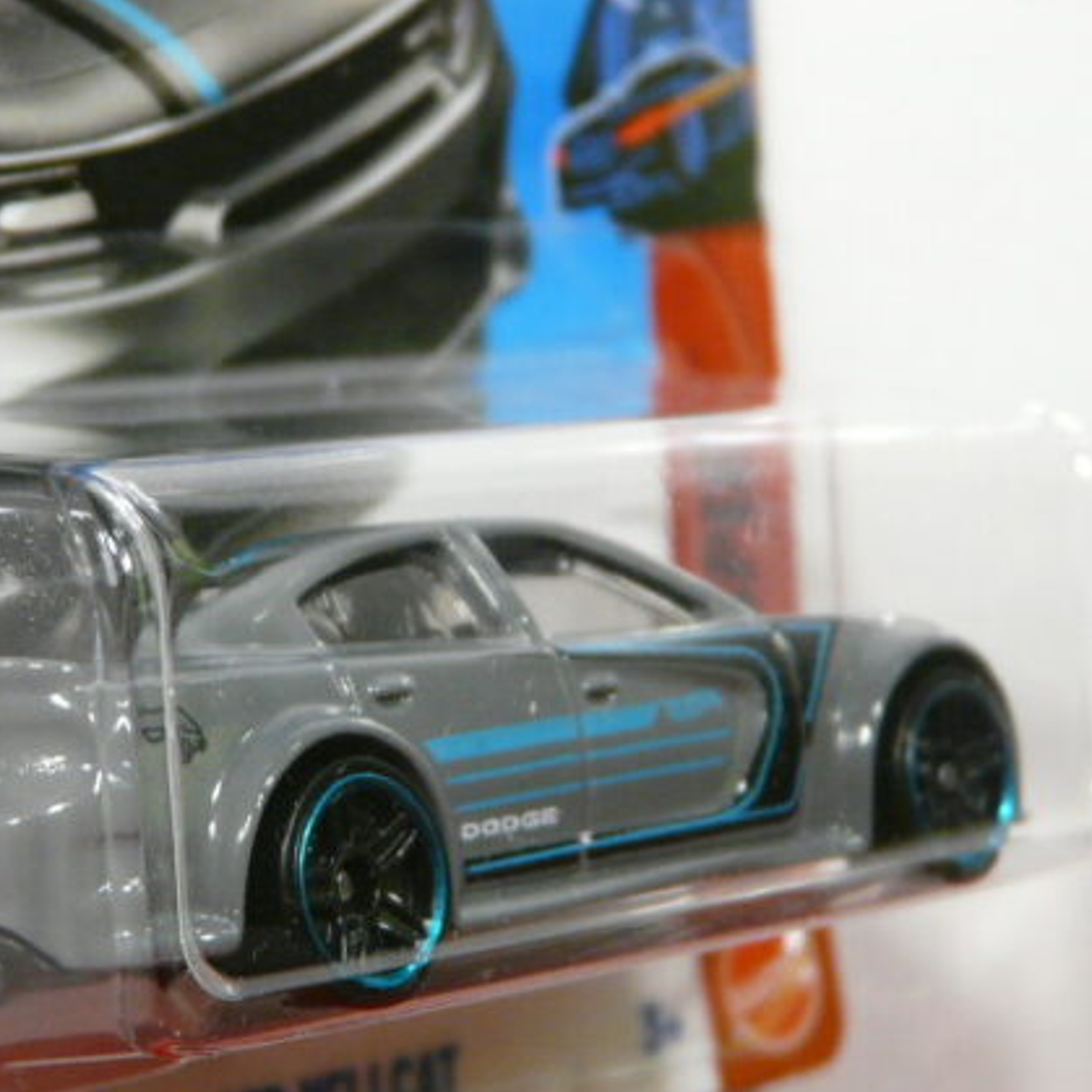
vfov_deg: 13.1
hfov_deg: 13.1
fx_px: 4747
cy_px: 537
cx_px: 336
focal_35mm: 133
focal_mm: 10.8
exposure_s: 1/50
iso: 200
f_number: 3.2
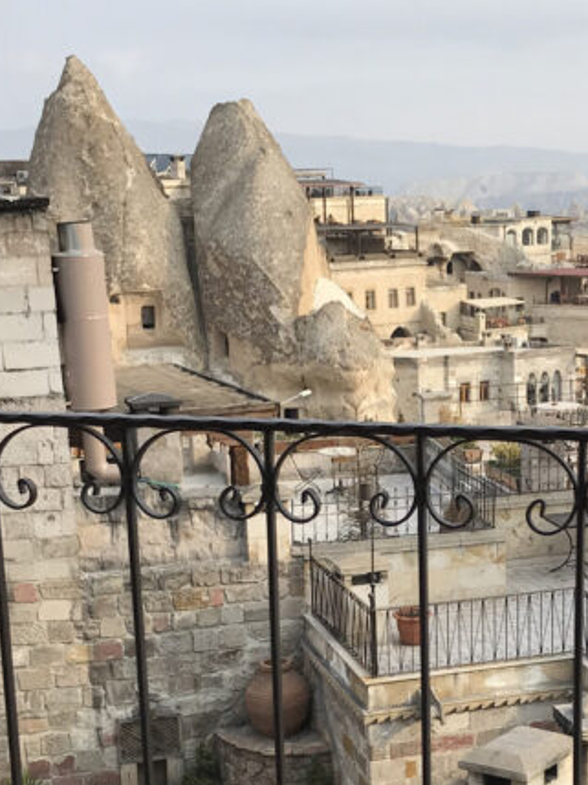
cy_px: 616
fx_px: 1517
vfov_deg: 28.4
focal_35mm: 67
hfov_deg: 21.7
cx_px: 458
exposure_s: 1/1277
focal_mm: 3.99
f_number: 1.8
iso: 20
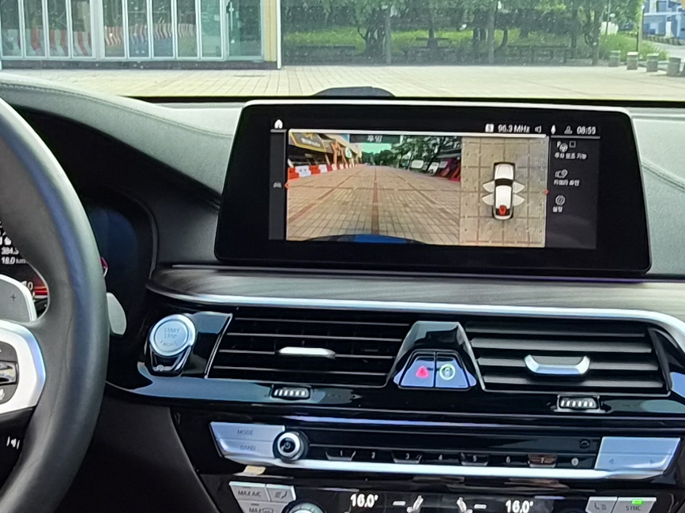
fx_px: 1187
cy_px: 353
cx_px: 362
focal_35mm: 60
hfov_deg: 32.2
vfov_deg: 24.3
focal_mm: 2.2
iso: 50
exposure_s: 1/51
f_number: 2.2
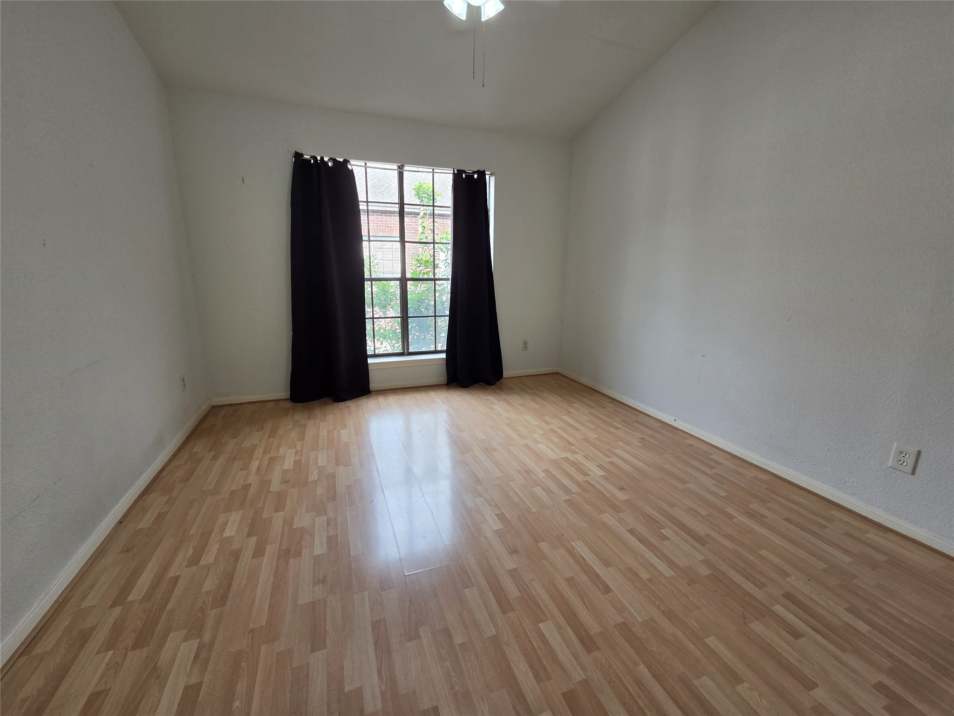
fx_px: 358
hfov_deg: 106.2
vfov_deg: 89.9
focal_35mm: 13
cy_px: 358
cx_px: 477
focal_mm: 2.2
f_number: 2.2
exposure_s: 1/120
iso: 64
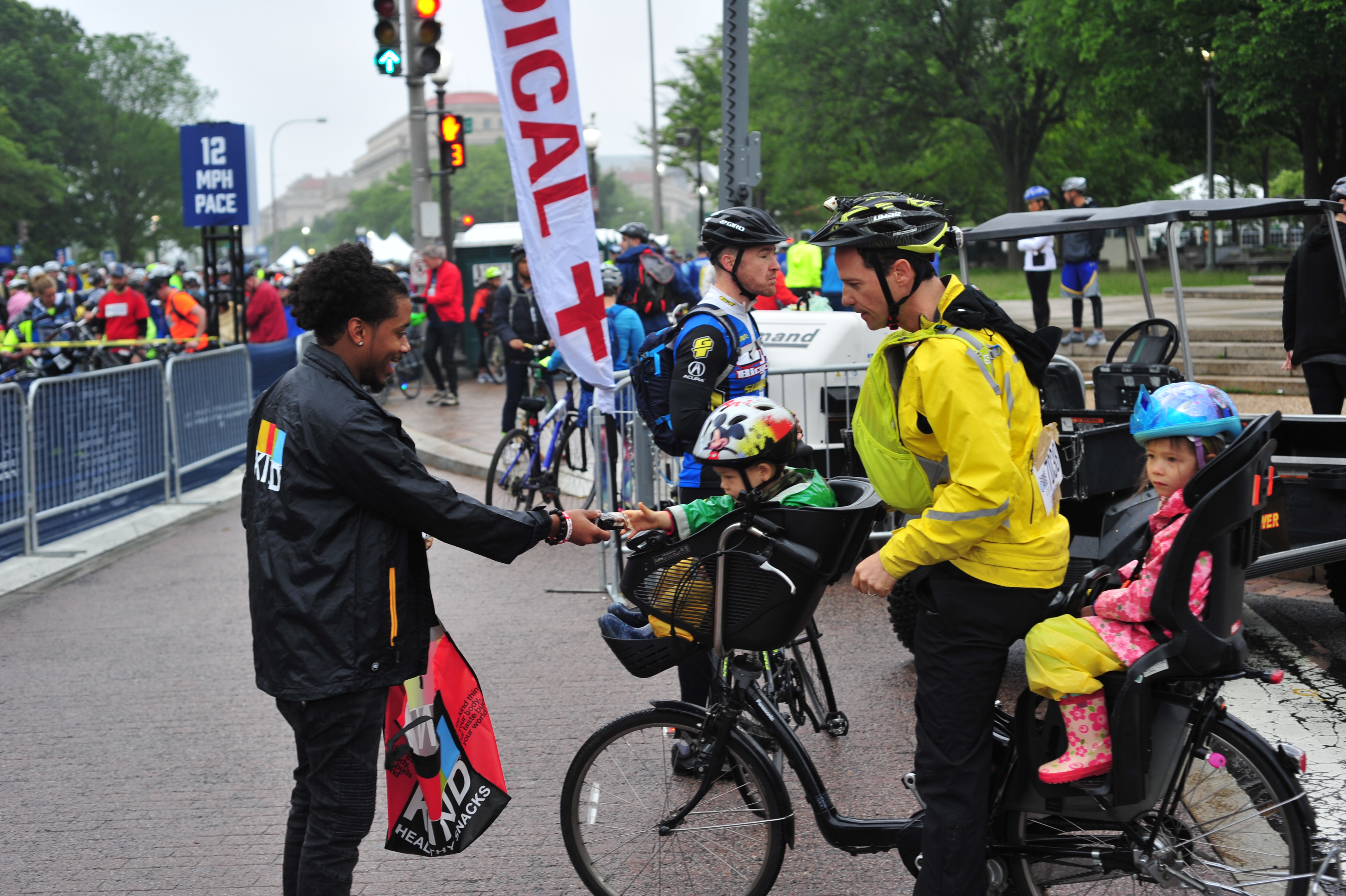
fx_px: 1868
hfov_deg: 39.6
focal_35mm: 50
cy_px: 448
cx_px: 673
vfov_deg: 27.0
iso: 200
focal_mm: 50
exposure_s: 1/60
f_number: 4
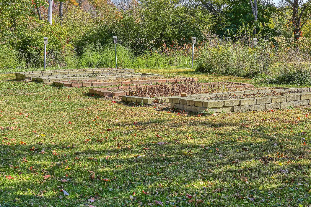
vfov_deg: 17.5
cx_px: 219
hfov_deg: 26.1
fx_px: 665
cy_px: 31
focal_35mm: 77
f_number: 10
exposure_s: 1/100
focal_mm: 43
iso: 100
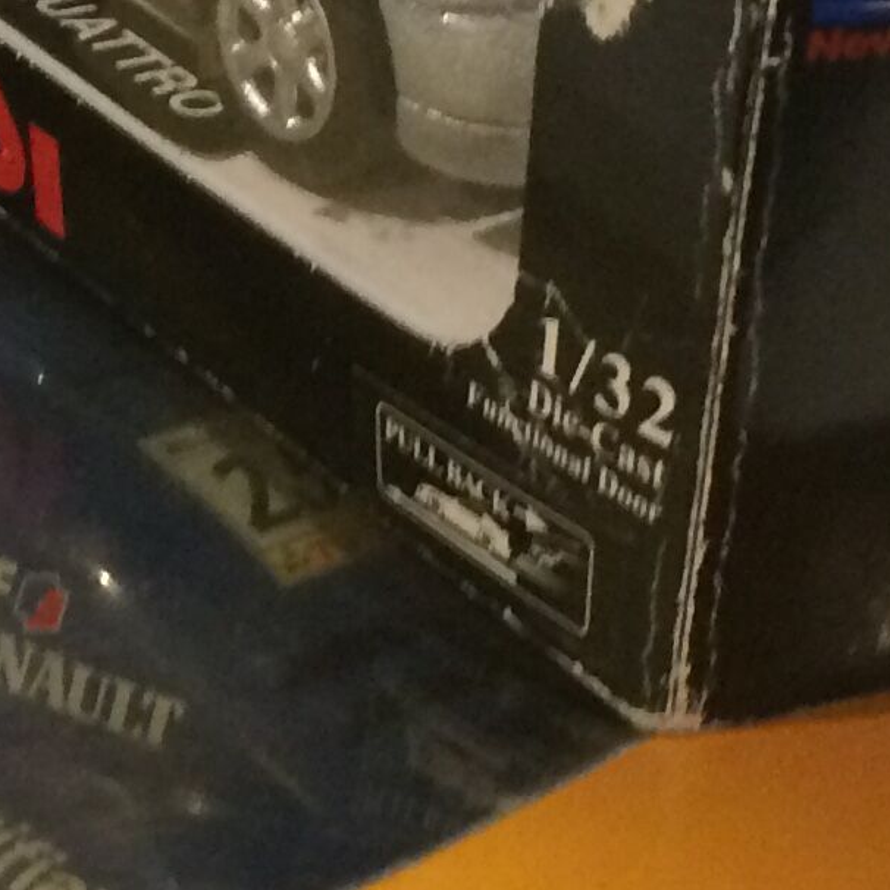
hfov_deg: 12.3
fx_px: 4014
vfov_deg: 12.6
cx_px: -266
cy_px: 197
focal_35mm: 138
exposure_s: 1/33
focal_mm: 4.15
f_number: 2.2
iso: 250
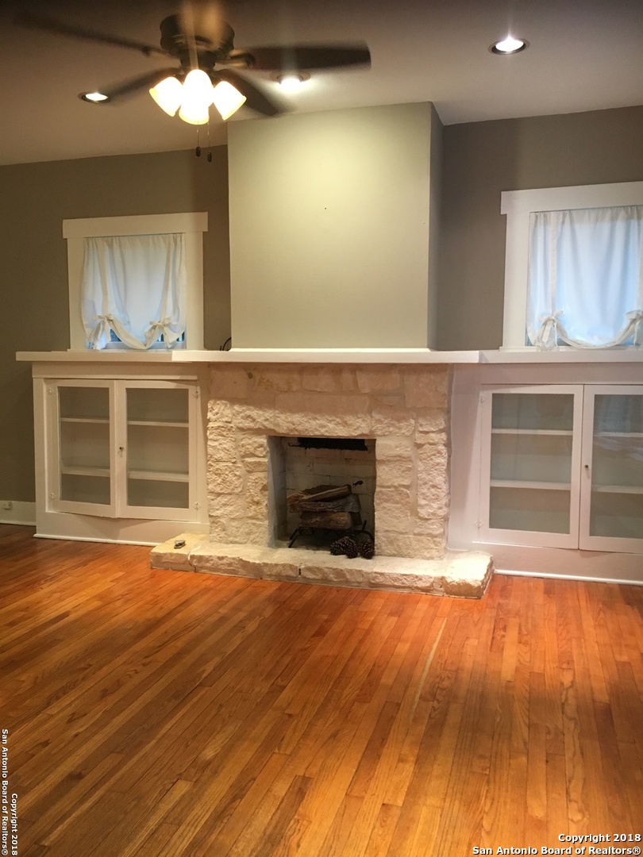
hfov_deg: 48.2
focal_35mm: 29
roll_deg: +0.5
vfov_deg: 61.7
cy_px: 428
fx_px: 718
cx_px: 322
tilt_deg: -7.4
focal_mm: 4.15
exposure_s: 1/30
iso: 160
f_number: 2.2
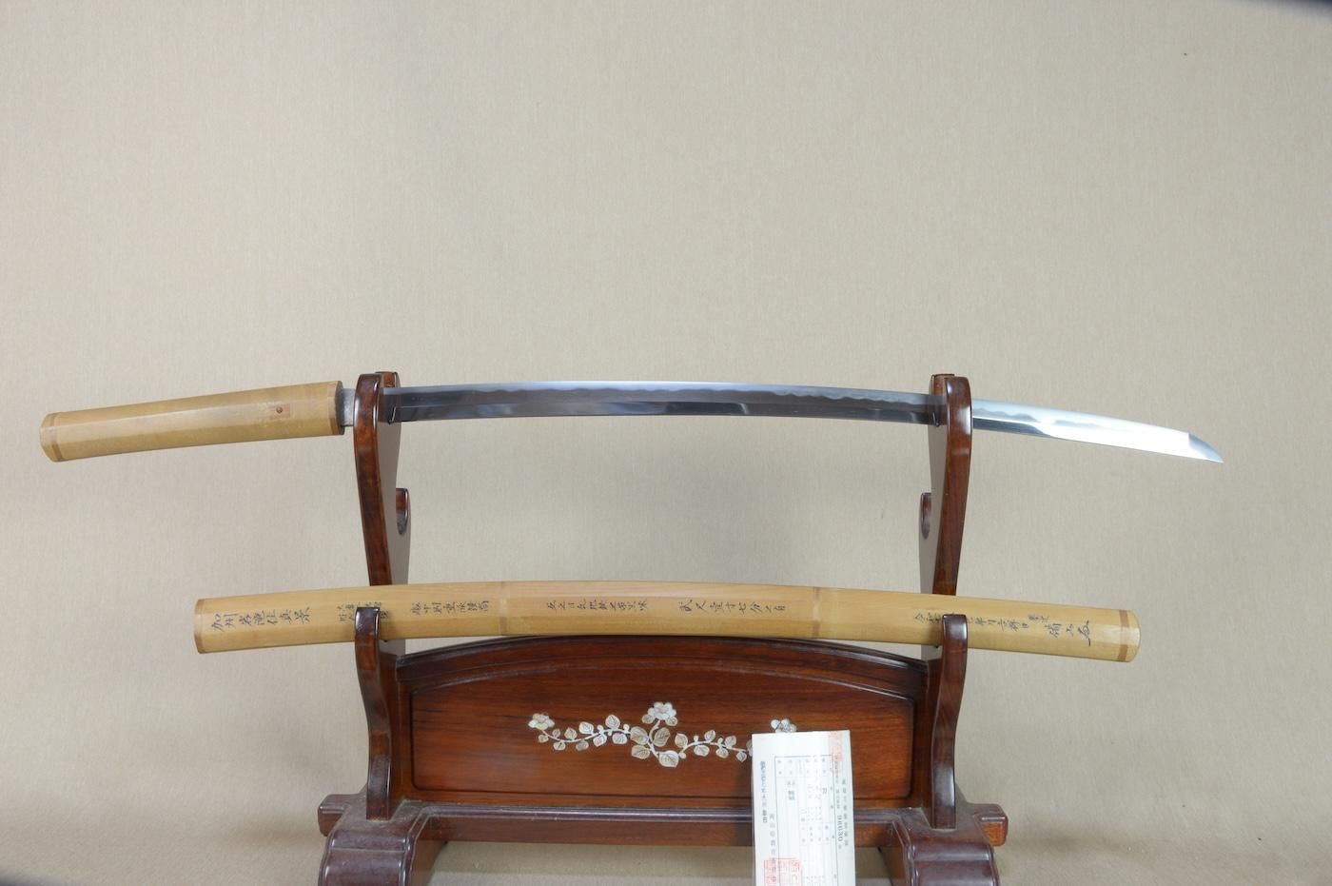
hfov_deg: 62.0
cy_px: 443
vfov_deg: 43.5
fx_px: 1109
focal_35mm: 30
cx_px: 666
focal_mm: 20
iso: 400
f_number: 11
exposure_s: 1/2
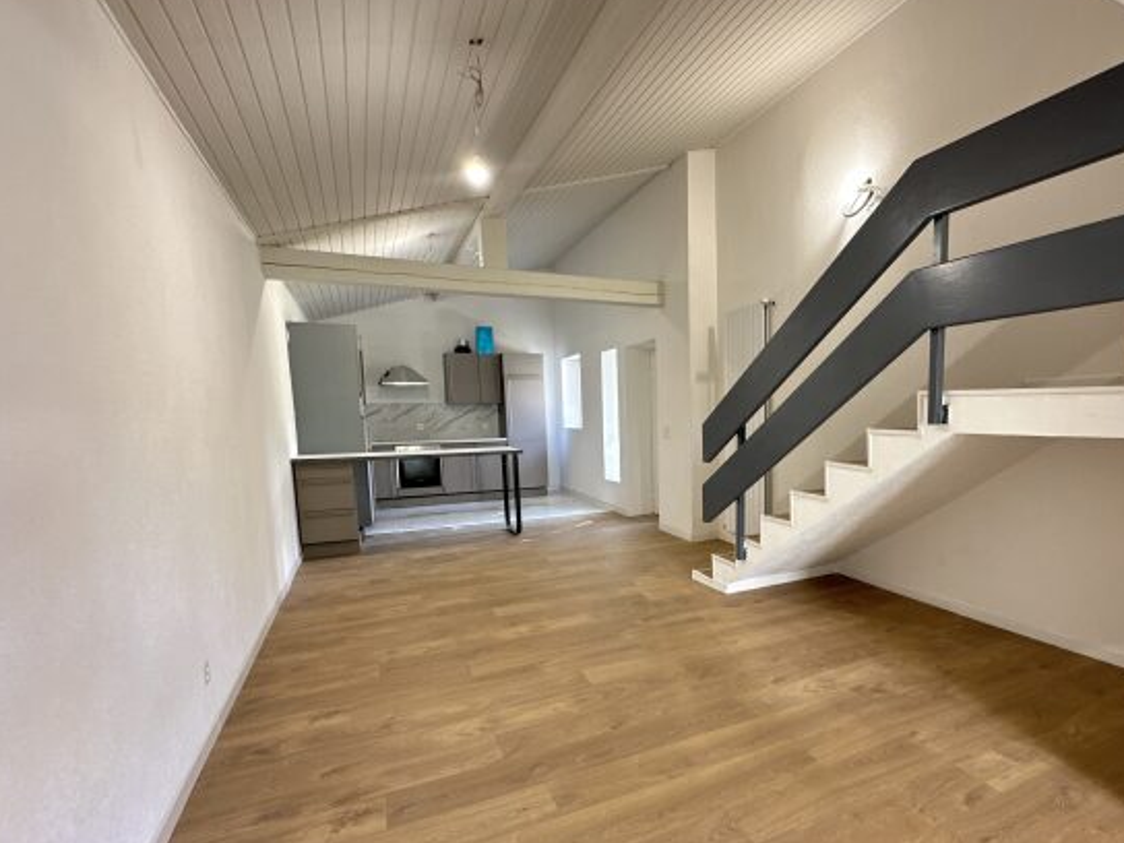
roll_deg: +0.9
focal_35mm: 18
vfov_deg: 71.2
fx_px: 584
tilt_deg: -6.4
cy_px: 480
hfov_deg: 86.8
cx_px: 667
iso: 250
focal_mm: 2.22
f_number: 2.2
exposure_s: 1/50
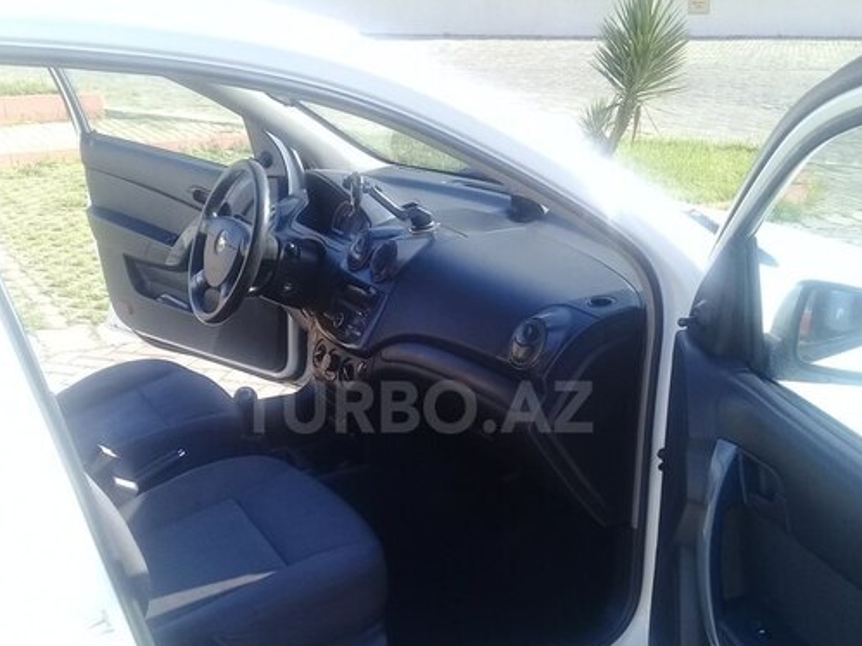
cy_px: 407
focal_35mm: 41
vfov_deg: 34.9
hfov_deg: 45.8
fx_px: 1021
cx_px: 416
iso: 50
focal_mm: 3.3
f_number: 2.2
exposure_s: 1/230
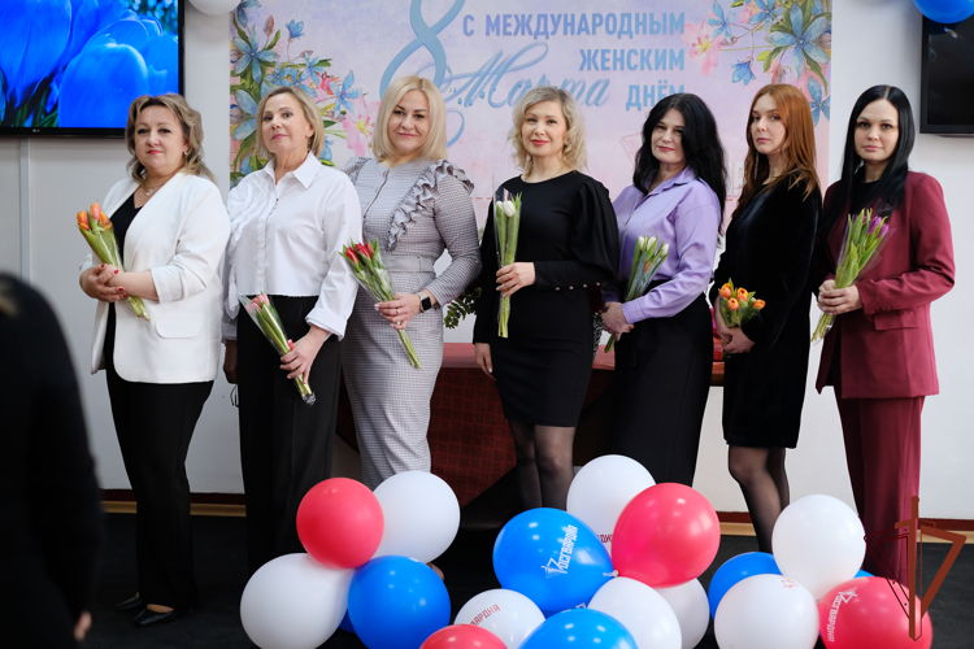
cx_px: 487
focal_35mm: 53
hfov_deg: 37.5
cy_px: 324
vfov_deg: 25.5
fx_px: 1434
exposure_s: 1/200
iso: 800
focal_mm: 35
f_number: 2
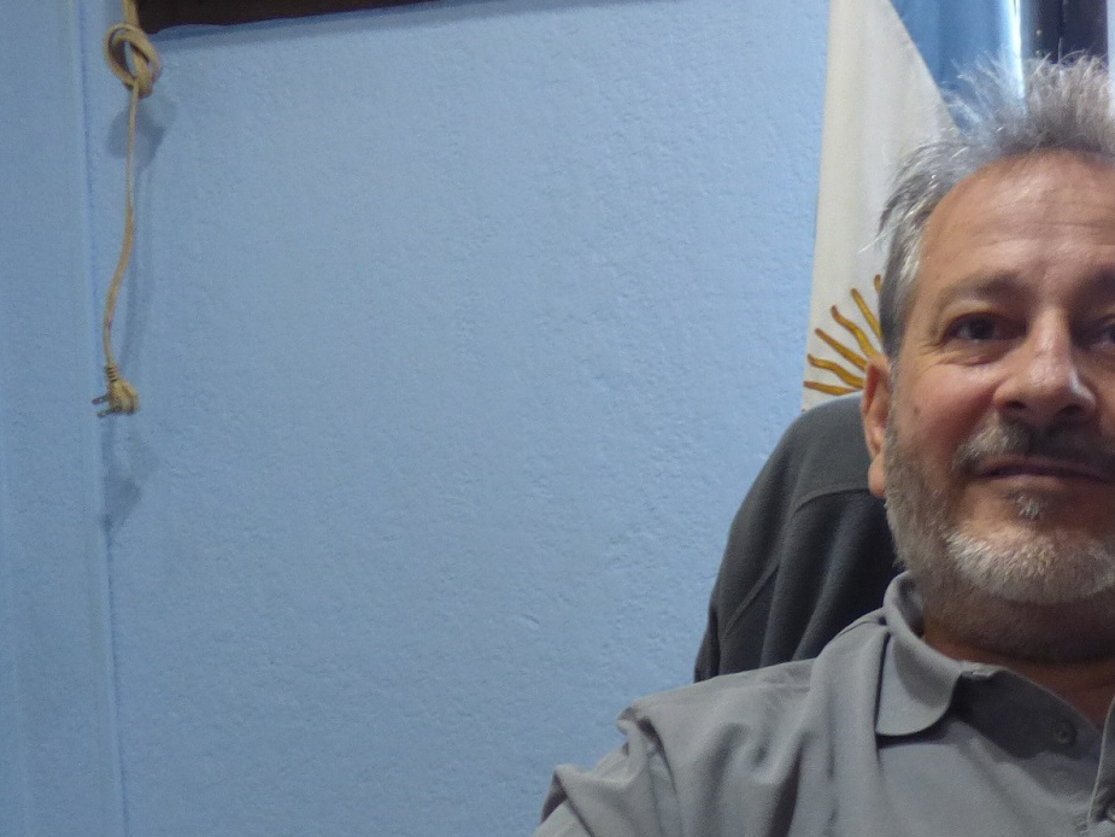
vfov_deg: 18.2
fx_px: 2577
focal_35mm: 80
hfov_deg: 23.5
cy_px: 722
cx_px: 1095
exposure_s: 1/15
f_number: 3.5
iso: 400
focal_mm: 6.47
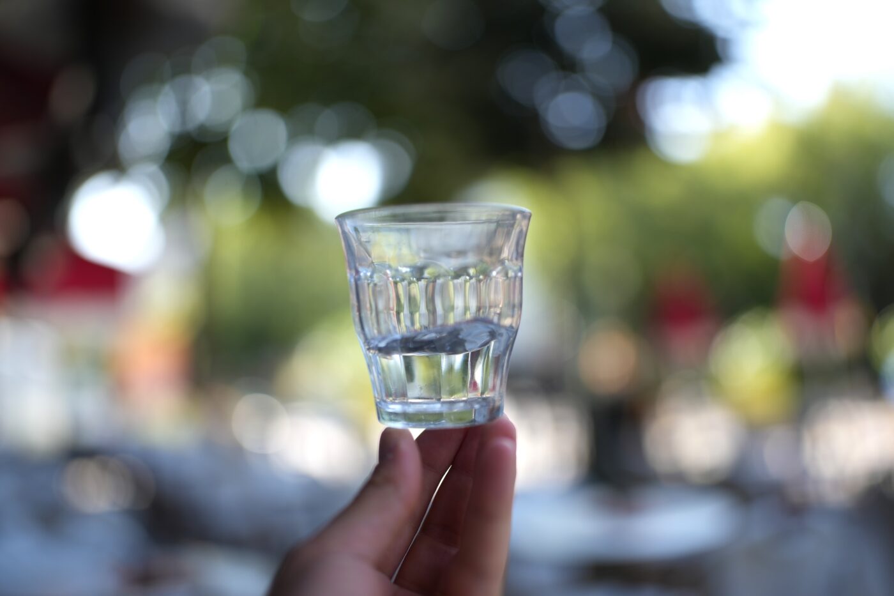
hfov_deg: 54.4
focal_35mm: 35
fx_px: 869
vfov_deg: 37.8
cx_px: 447
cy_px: 298
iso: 100
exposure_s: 1/1250
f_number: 1.2
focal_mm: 35
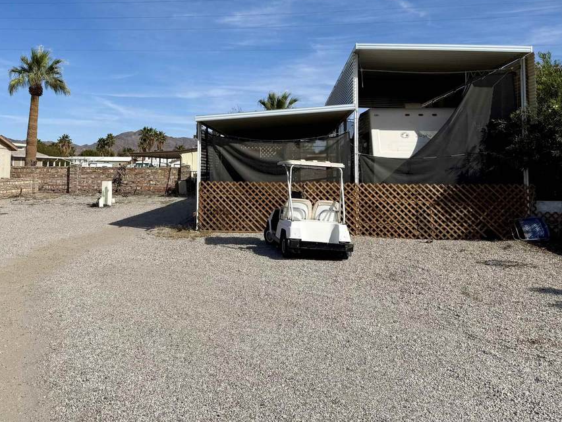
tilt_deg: +5.0
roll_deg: -1.0
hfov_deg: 50.8
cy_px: 117
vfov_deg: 38.9
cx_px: 208
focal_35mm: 36
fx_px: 585
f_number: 1.78
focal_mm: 6.76
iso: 80
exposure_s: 1/8130
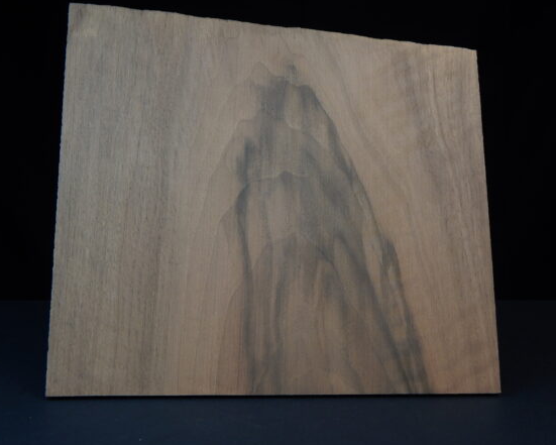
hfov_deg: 36.6
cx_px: 272
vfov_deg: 29.7
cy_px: 224
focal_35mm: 51
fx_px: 839
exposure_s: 1/80
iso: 125
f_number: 3.7
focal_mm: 8.6
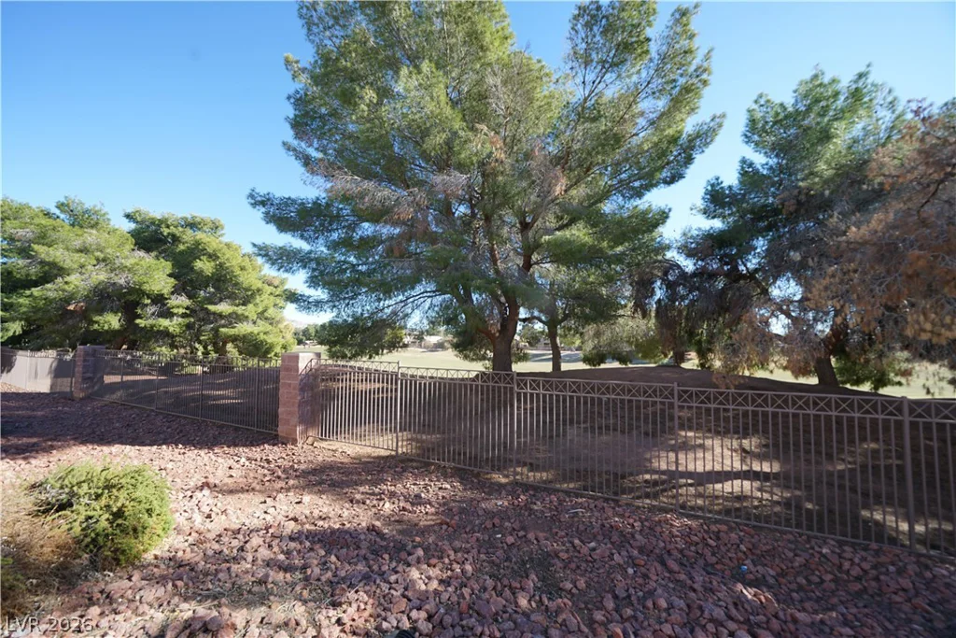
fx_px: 319
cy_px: 319
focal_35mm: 12
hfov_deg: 112.6
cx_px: 478
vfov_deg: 90.0
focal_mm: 12
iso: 160
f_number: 7.1
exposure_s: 1/125
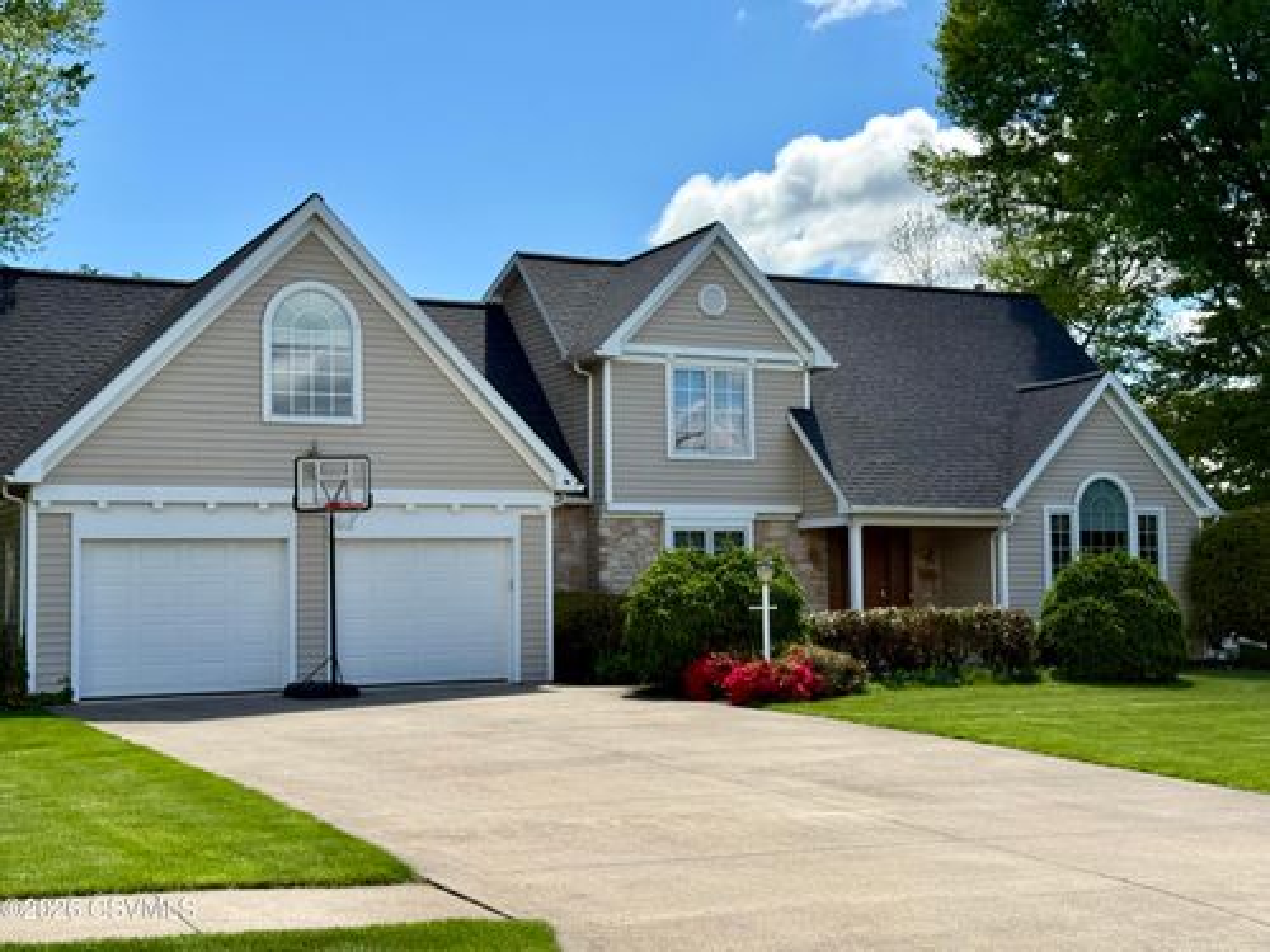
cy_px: 476
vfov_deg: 30.3
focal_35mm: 48
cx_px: 635
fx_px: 1761
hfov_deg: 39.7
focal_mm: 6.76
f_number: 1.78
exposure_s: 1/5208
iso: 80
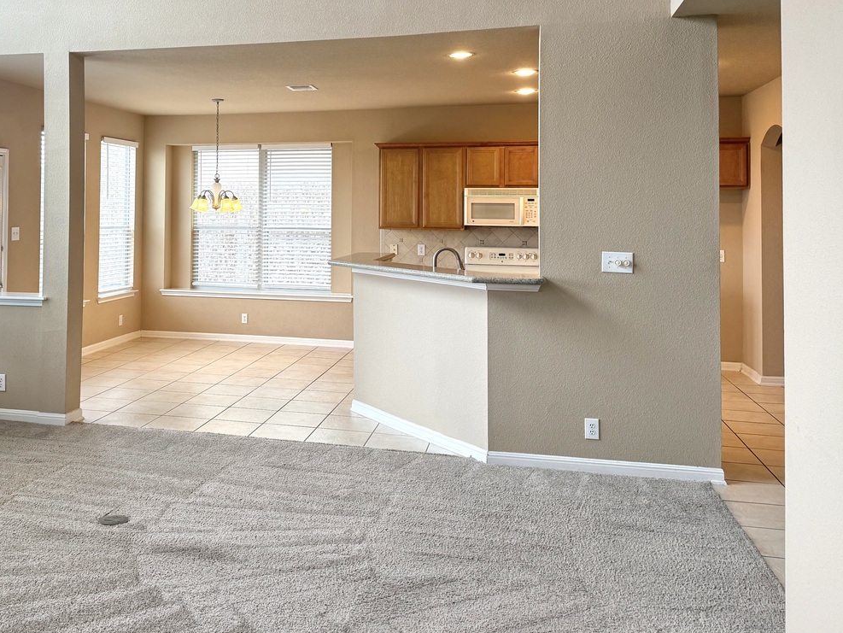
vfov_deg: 40.0
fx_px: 853
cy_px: 187
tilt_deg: +1.6
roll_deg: -0.4
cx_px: 256
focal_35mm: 35
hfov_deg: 51.3
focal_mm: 6.76
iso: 125
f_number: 1.78
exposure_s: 1/238
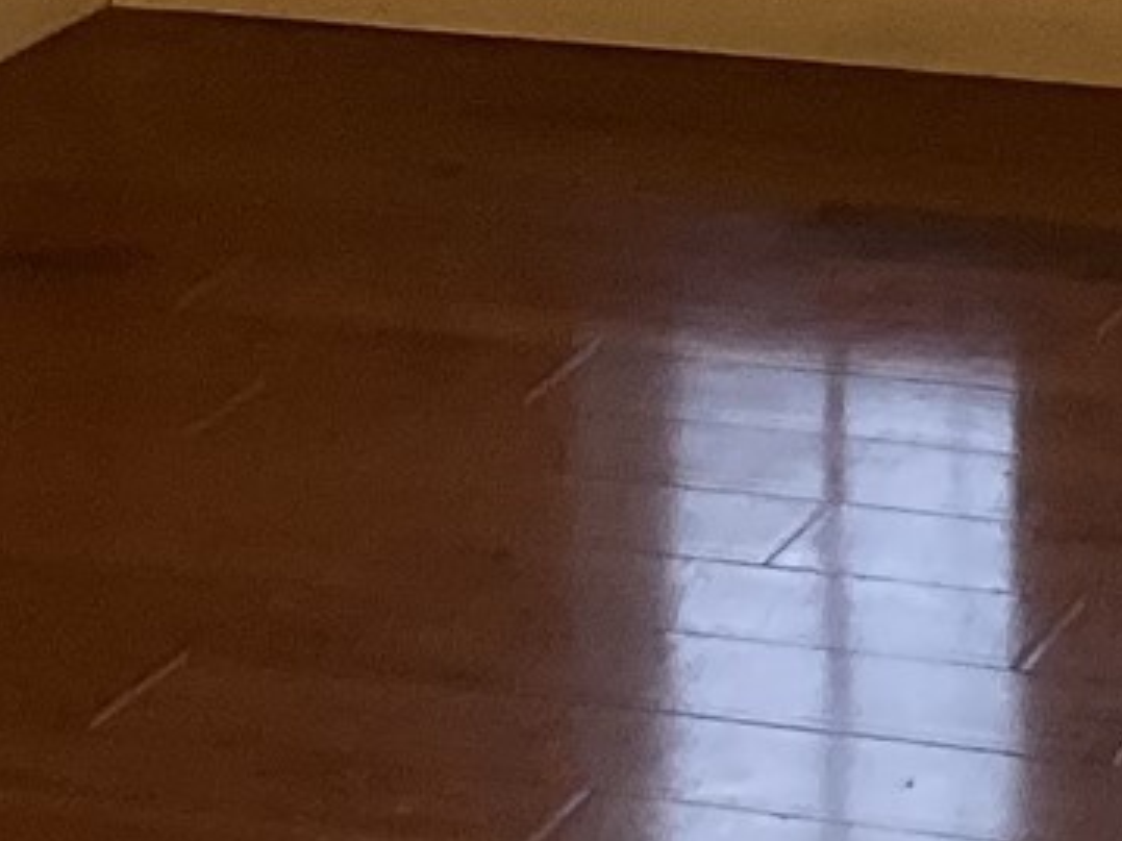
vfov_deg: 7.7
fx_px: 5735
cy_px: -1297
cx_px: 1441
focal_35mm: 177
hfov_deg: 10.9
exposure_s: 1/60
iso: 160
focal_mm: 3.3
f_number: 2.4
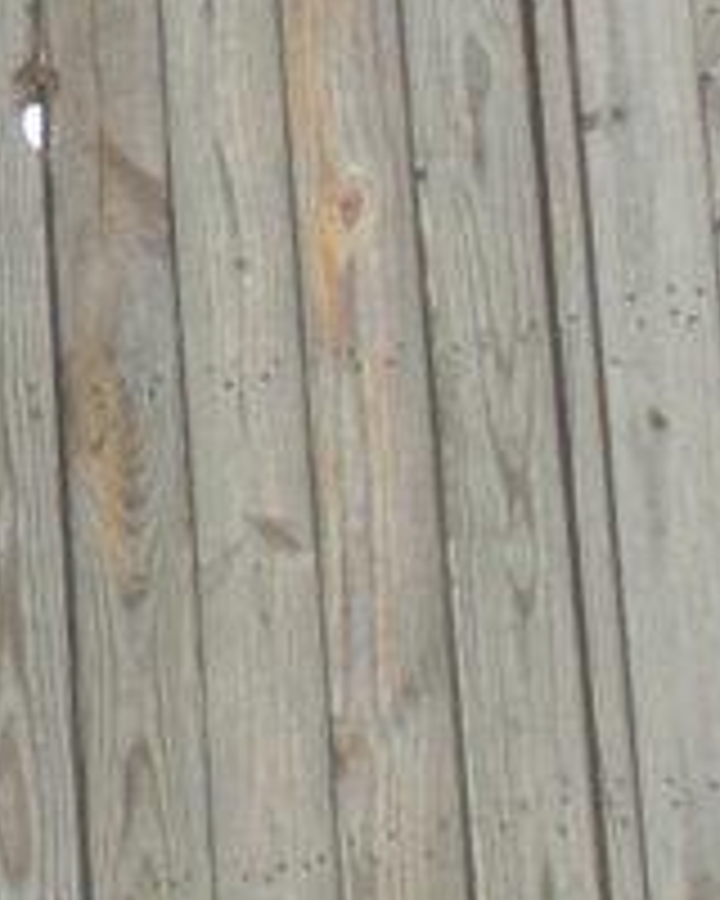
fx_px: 9243
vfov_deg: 5.5
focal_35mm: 347
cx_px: -886
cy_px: -583
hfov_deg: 4.4
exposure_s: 1/150
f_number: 4.4
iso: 88
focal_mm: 9.1
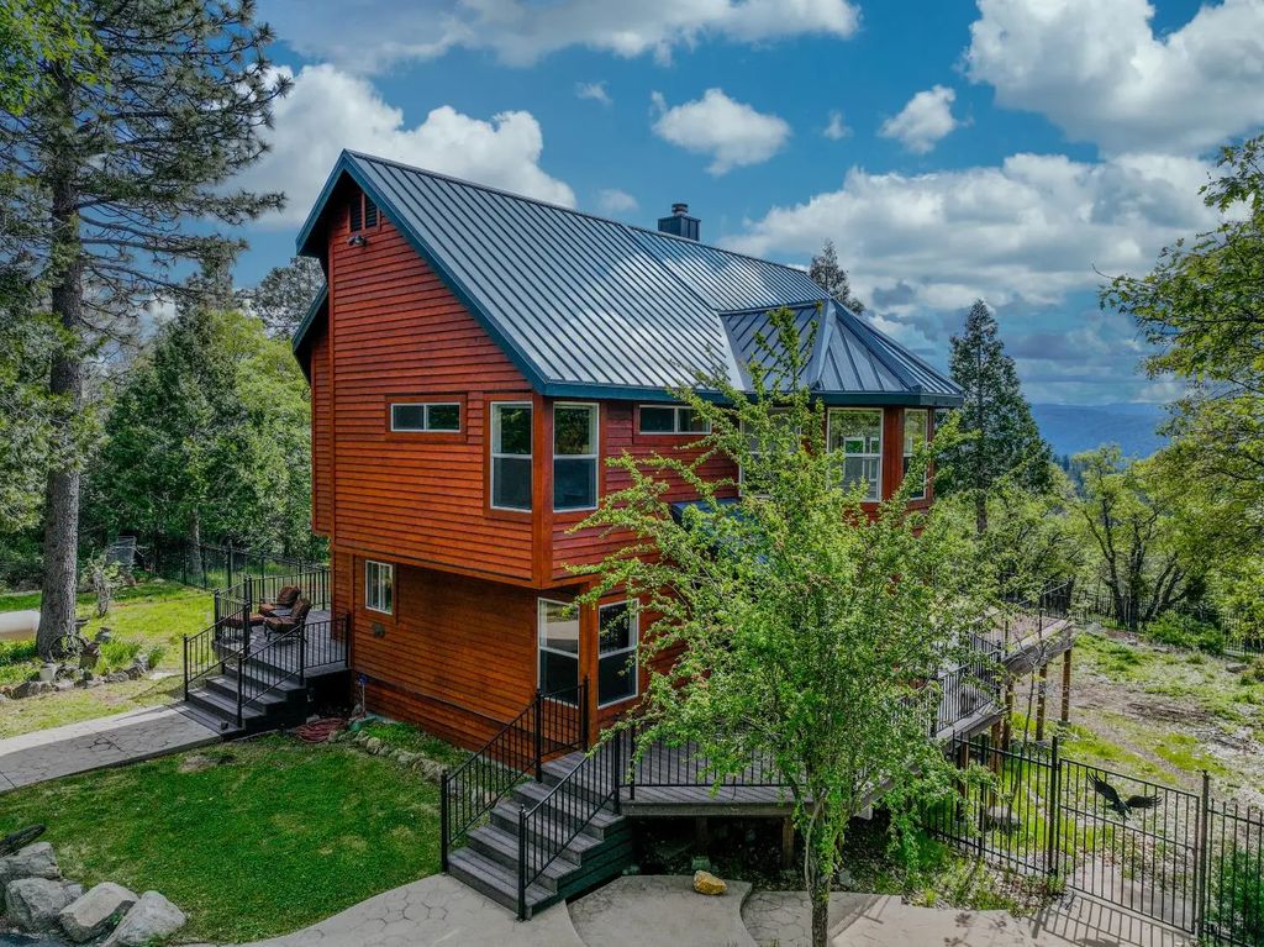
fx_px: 876
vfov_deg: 56.8
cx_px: 632
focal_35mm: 24
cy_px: 474
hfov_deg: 71.6
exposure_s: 1/8000
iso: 330
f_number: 2.8
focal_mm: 12.3
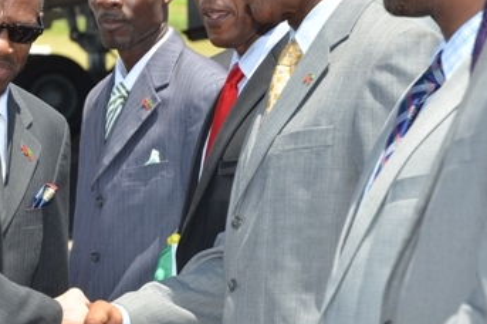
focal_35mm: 218
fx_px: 2946
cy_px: 94
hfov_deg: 9.4
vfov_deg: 6.3
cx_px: 67
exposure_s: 1/320
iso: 200
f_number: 8
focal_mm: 78
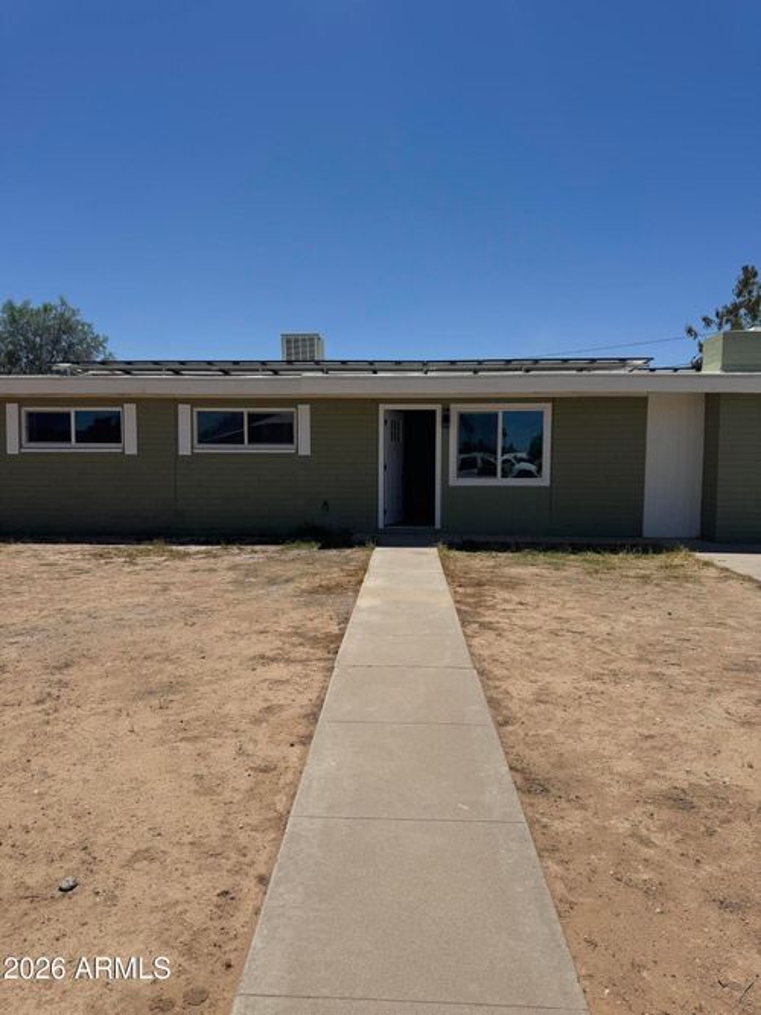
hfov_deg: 56.8
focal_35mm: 24
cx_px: 380
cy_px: 508
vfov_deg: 71.6
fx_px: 704
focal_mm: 6.76
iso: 80
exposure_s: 1/9009
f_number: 1.78
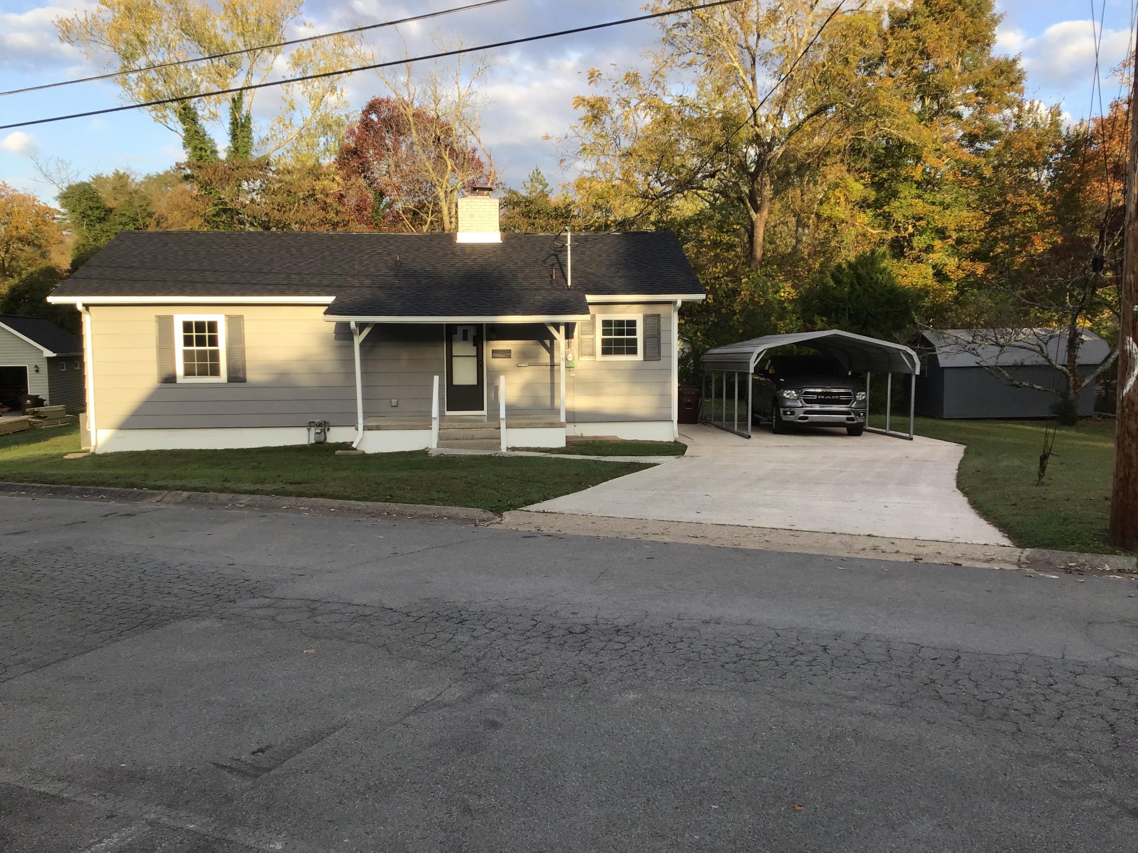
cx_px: 569
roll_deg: +1.9
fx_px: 1019
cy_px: 426
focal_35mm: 31
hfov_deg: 58.4
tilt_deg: -5.1
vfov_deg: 45.4
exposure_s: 1/298
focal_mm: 3.3
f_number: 2.4
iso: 25
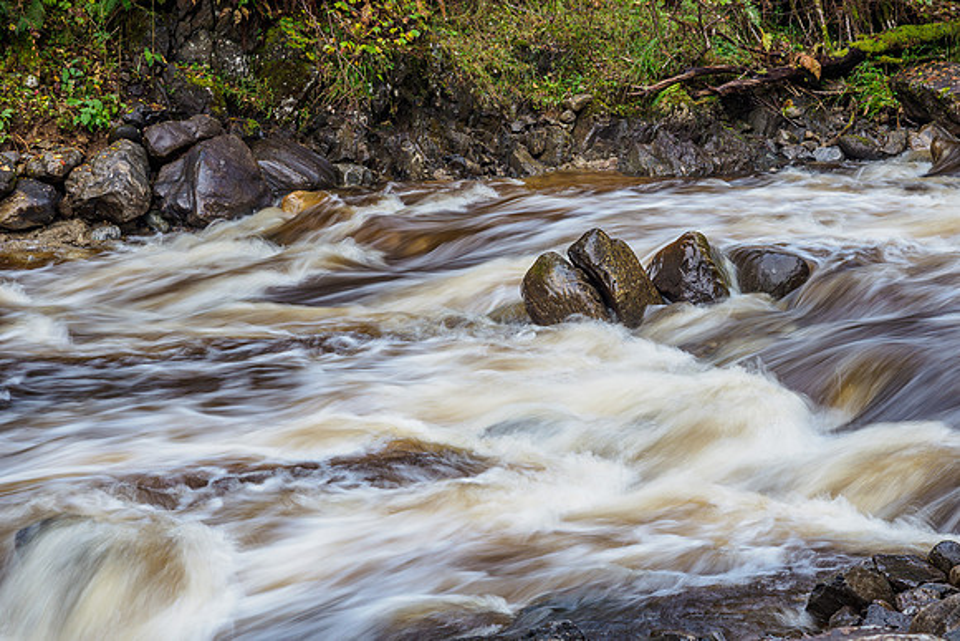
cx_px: 480
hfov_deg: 24.4
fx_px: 2219
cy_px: 280
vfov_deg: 16.4
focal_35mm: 83
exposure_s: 1/6
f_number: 4.5
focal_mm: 40
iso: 64
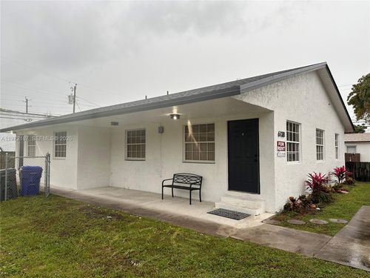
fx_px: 257
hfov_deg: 71.6
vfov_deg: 56.8
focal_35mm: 24
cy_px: 139
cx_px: 185
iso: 80
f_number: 1.78
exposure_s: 1/247
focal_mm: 6.86
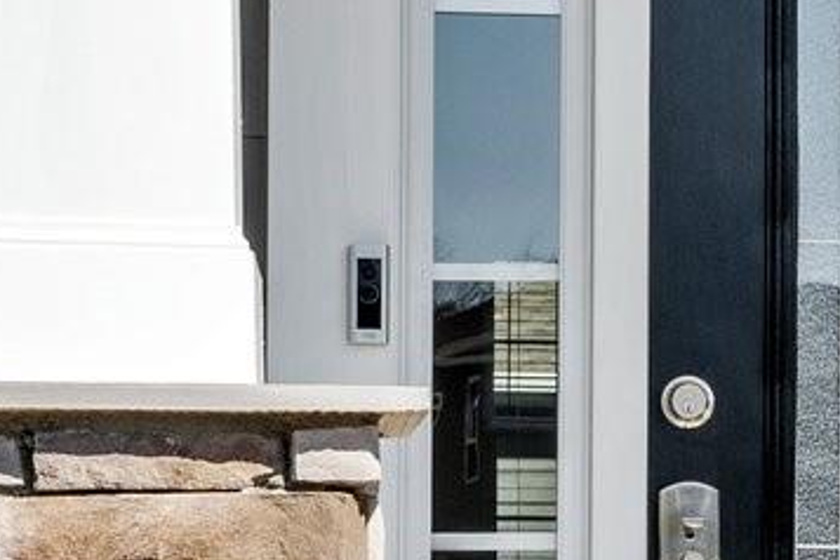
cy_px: 307
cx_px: 1301
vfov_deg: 6.8
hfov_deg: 9.9
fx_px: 4690
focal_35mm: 201
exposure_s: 1/160
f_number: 14
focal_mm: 35
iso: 100
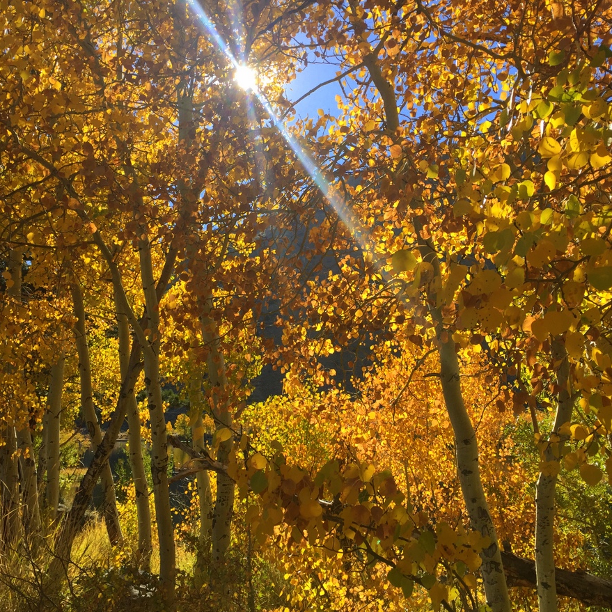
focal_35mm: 35
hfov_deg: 47.2
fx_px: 700
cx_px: 315
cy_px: 311
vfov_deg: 47.2
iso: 32
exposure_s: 1/1163
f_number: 2.2
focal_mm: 4.15
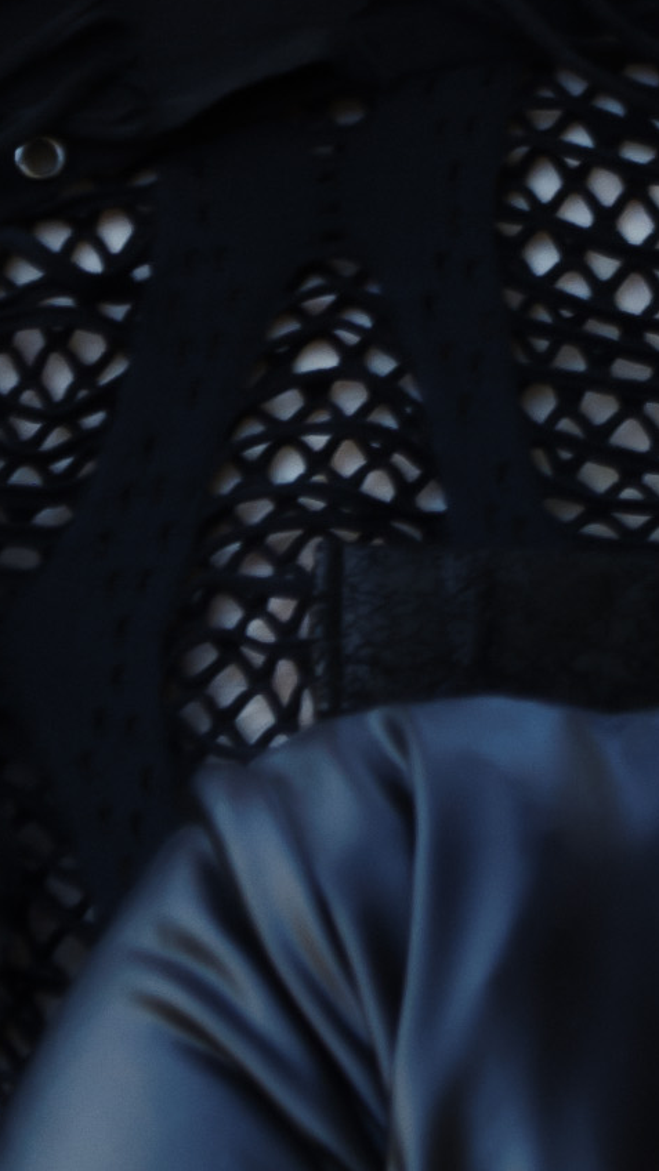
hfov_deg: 2.6
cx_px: 500
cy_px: -341
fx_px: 14596
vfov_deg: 4.6
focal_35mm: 470
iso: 400
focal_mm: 55
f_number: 5.6
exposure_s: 1/80
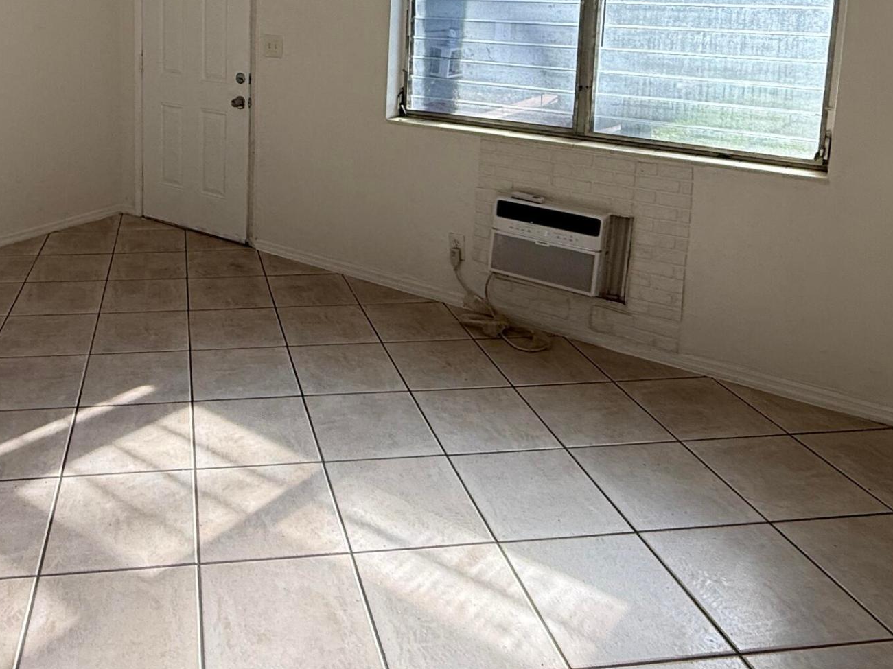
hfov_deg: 56.7
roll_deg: -0.5
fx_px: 799
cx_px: 277
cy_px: 89
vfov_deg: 42.3
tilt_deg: -6.8
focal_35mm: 31
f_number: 2.2
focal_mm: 2.22
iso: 64
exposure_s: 1/247
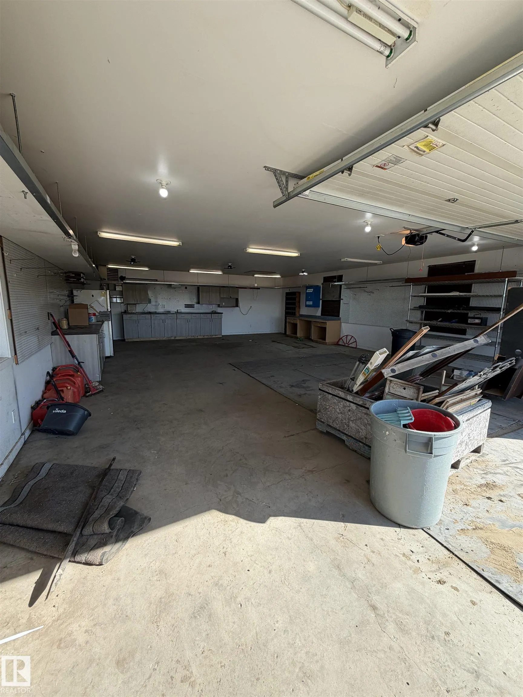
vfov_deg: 102.1
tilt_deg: -9.7
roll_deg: -0.7
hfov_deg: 85.7
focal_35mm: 14
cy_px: 348
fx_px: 282
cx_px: 262
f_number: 2.2
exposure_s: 1/323
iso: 50
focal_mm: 2.22
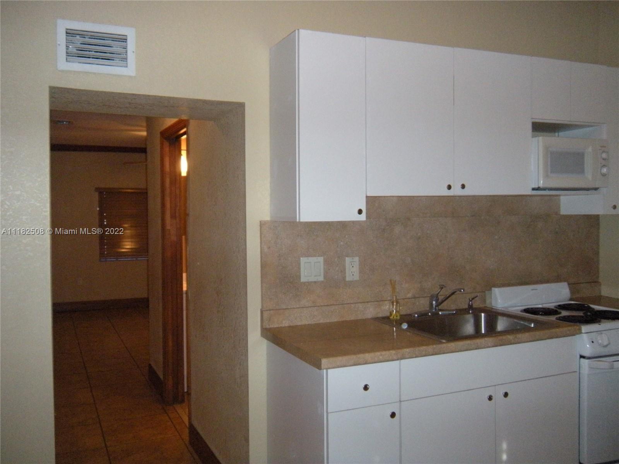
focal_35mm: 35
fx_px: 626
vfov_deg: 40.7
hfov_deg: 52.6
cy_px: 232
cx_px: 310
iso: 400
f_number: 3.8
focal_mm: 5.9
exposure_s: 1/60
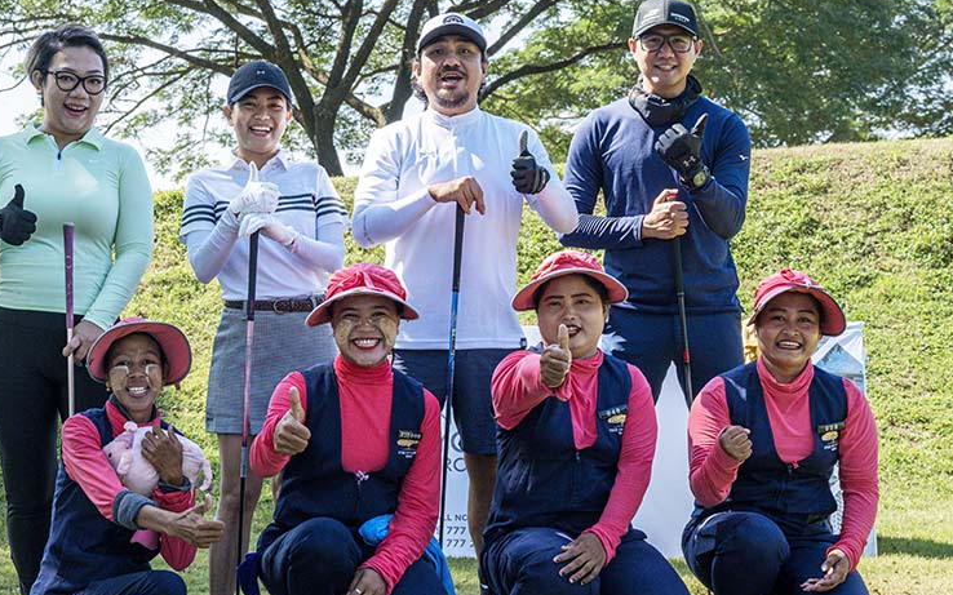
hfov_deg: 33.5
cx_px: 436
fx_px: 1584
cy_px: 336
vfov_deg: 21.3
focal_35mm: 61
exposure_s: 1/640
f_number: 8
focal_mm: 46
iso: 800
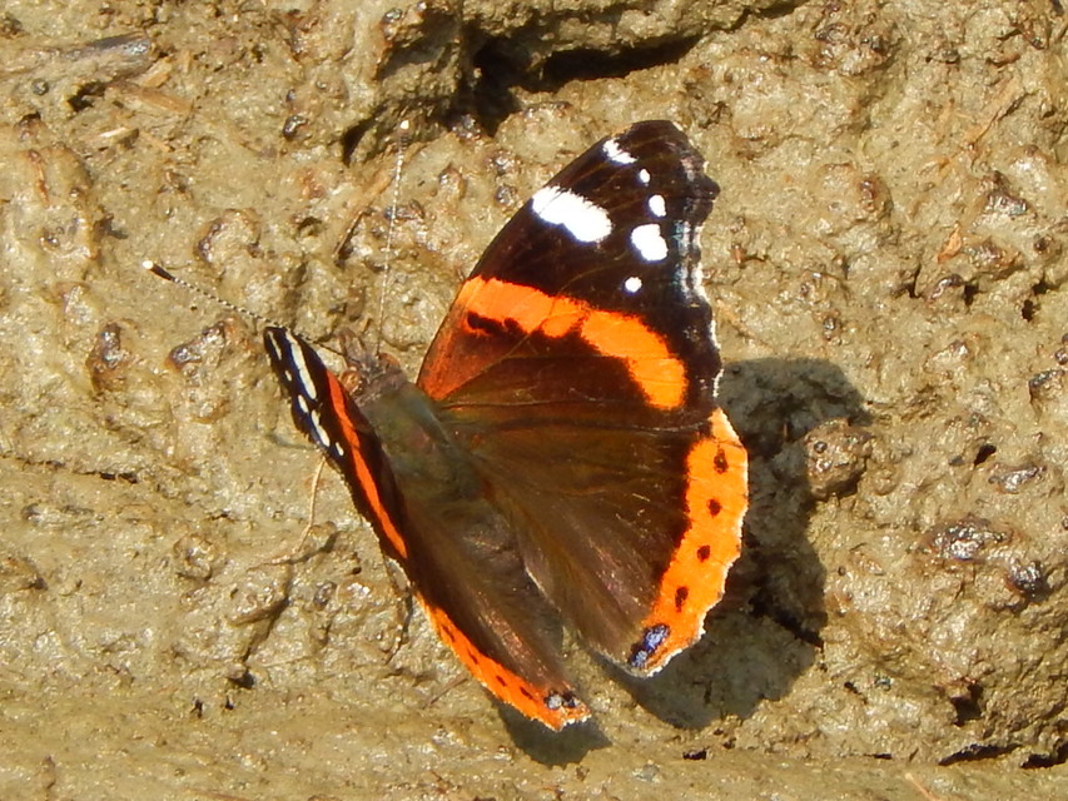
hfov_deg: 5.2
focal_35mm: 384
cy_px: 400
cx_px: 534
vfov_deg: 3.9
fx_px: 11849
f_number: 5.7
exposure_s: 1/320
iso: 125
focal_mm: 69
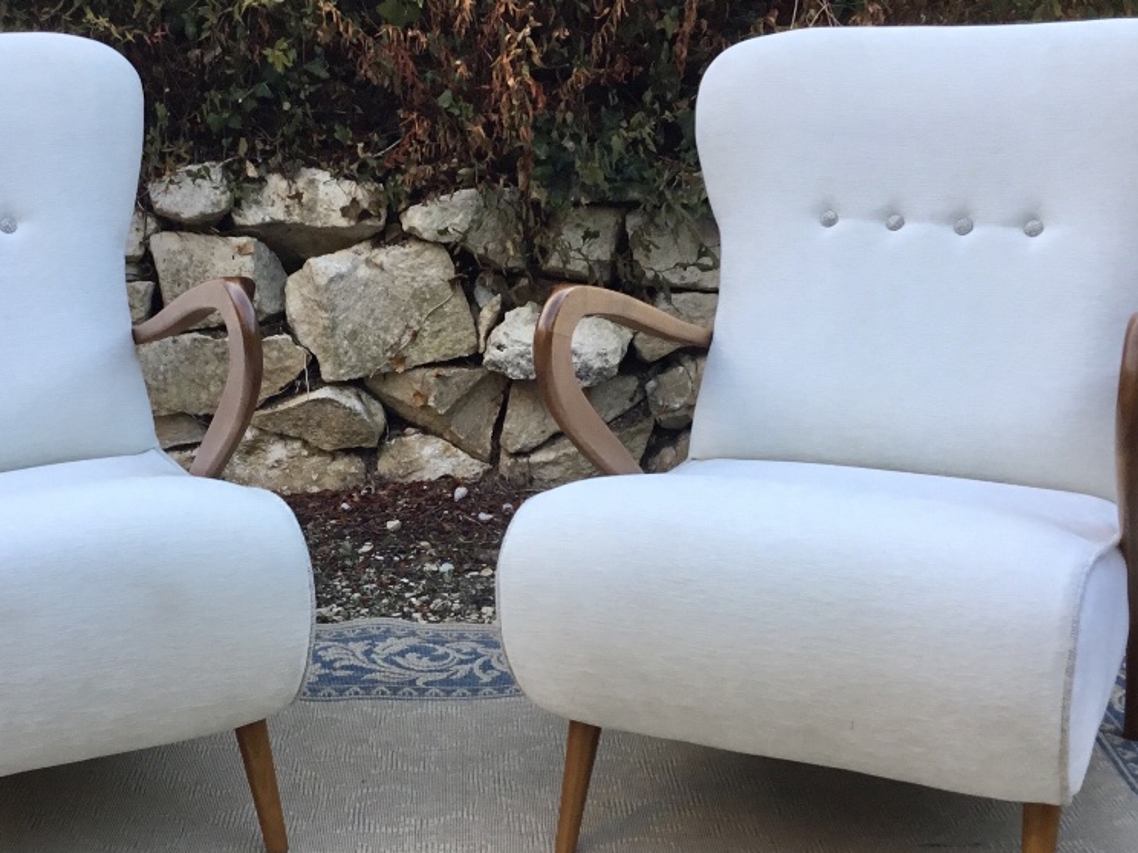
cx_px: 410
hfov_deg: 37.9
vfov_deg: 29.1
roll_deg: +0.1
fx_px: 1644
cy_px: 472
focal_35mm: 50
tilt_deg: -12.2
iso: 40
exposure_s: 1/100
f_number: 2.4
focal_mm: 3.3
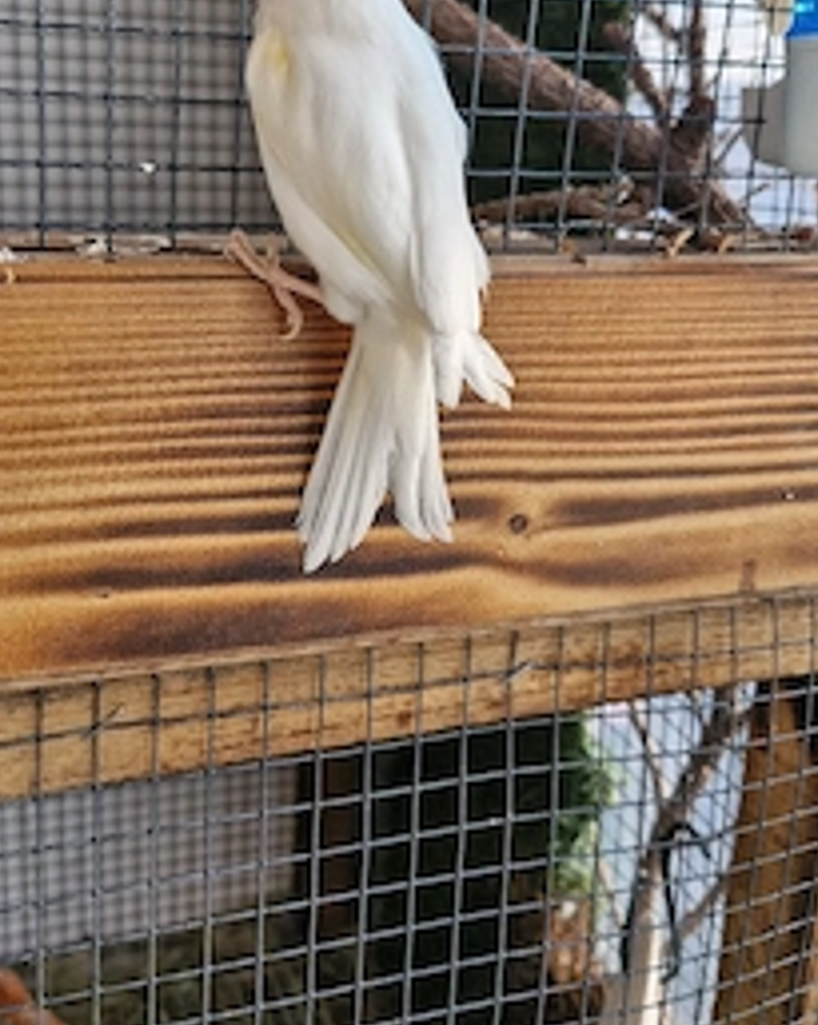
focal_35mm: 35
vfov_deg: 51.0
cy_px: 383
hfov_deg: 41.8
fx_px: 1061
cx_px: 303
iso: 64
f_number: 1.8
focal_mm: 5.54
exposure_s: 1/182
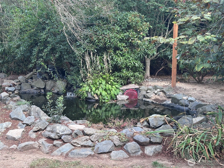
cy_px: 84
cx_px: 112
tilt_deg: -7.1
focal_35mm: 48
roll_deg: -0.7
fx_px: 311
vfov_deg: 30.3
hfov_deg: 39.7
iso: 64
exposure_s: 1/206
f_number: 1.78
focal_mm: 6.86
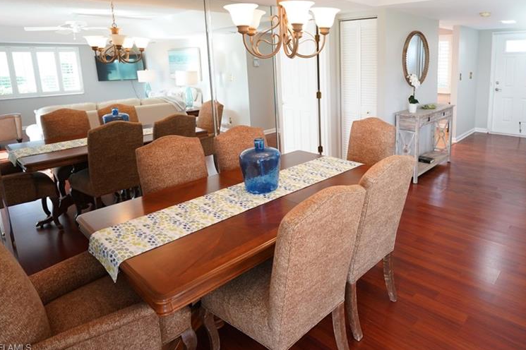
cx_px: 344
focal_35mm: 22
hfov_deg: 76.5
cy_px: 114
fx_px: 321
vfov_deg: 55.8
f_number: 4
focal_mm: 16
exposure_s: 1/30
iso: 800
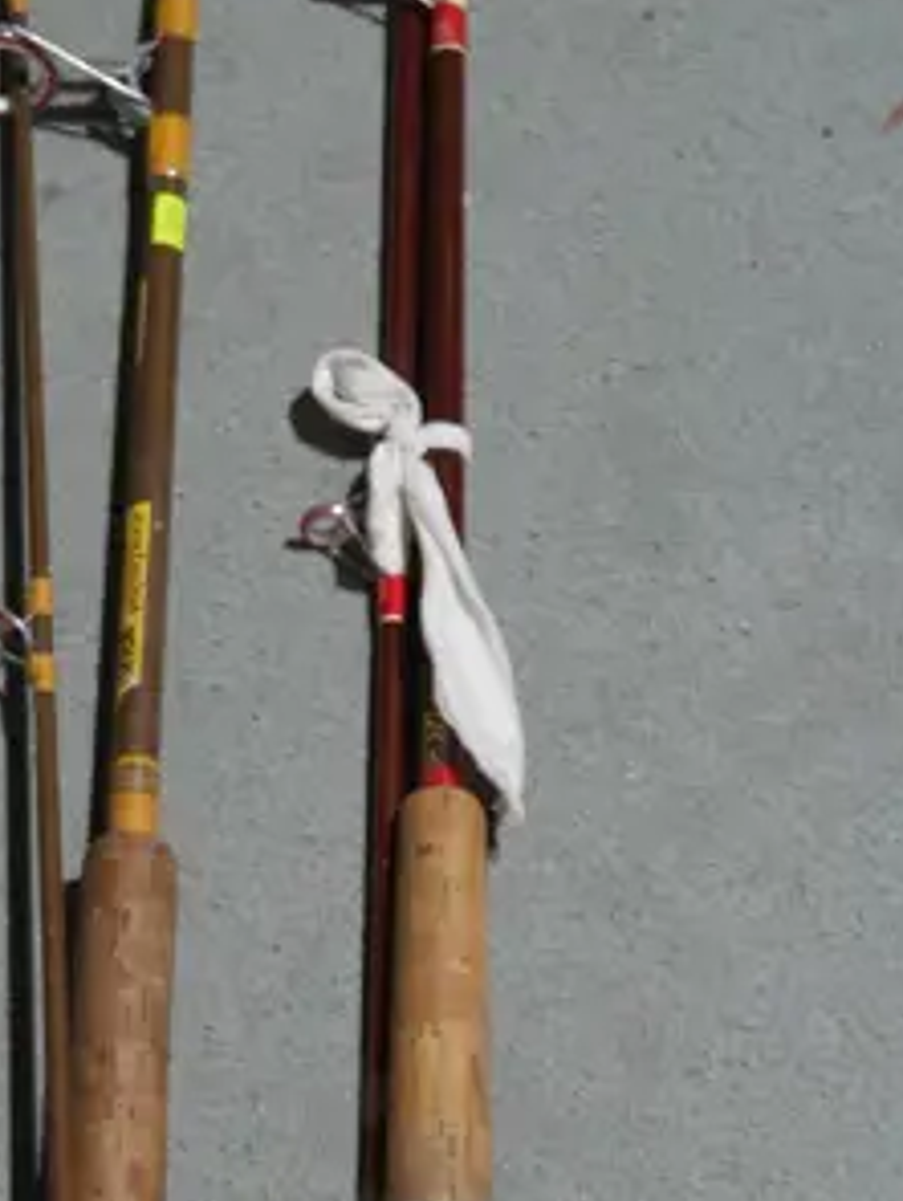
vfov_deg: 17.7
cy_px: 1543
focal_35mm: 104
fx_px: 3609
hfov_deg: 14.2
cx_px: 201
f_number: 3.6
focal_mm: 15
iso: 320
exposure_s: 1/60
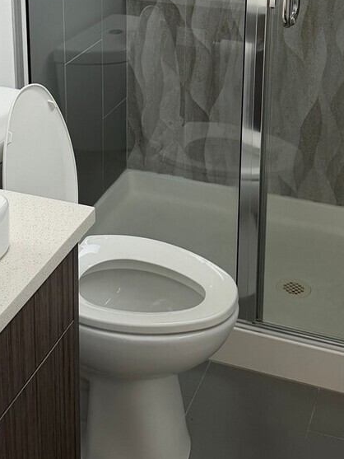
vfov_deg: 29.6
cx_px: 137
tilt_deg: -17.5
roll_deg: -1.0
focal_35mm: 62
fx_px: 821
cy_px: 28
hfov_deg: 23.6
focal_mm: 6.76
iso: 125
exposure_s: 1/120
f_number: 1.78
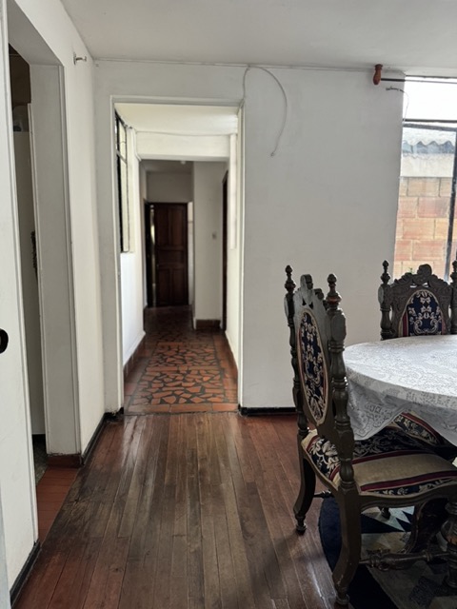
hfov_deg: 56.8
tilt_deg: -8.2
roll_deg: -0.5
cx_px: 228
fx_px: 422
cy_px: 304
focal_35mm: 24
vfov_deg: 71.6
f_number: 1.78
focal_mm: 6.76
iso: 200
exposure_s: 1/121
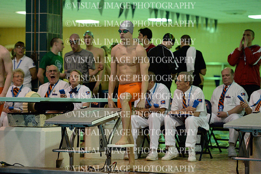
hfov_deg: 15.2
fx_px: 978
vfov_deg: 10.1
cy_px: 87
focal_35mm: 135
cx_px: 130
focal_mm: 135
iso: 8000
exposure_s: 1/500
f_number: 2.8
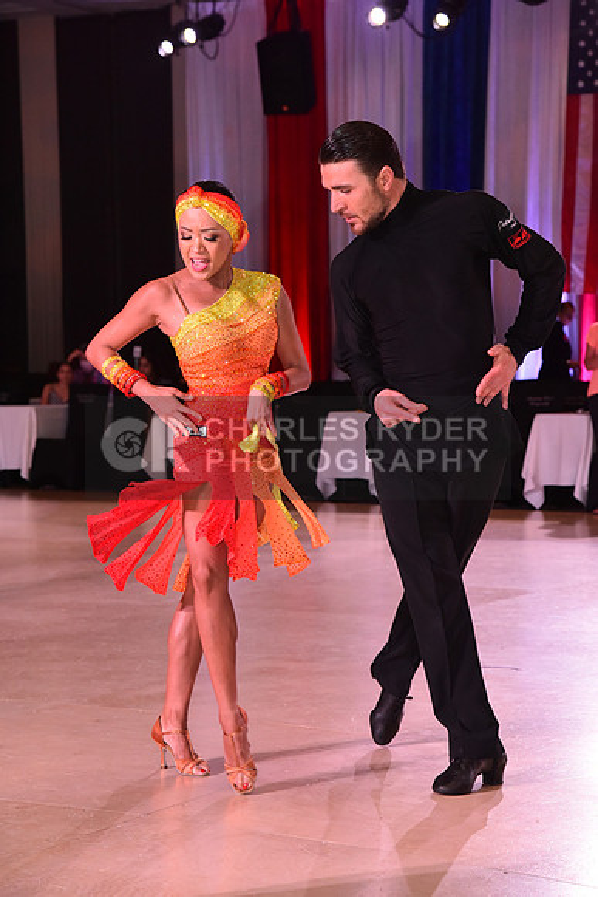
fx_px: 2116
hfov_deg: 16.1
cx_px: 299
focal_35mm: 85
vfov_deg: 23.9
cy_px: 448
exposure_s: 1/320
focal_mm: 85
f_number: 6.3
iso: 2500
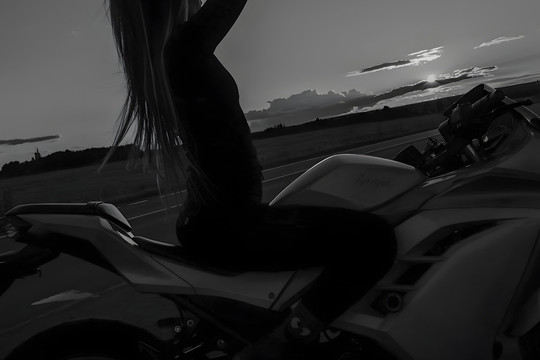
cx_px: 292
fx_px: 625
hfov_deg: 46.7
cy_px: 125
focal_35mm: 42
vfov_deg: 31.9
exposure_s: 1/500
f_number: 14
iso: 500
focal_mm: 31.5
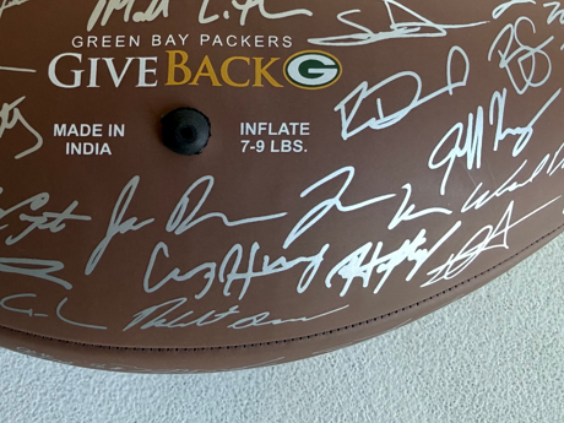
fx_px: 766
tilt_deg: -79.3
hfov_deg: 39.7
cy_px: 53
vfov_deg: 29.8
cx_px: 164
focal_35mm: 47
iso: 200
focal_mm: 2.22
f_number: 2.2
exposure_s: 1/99
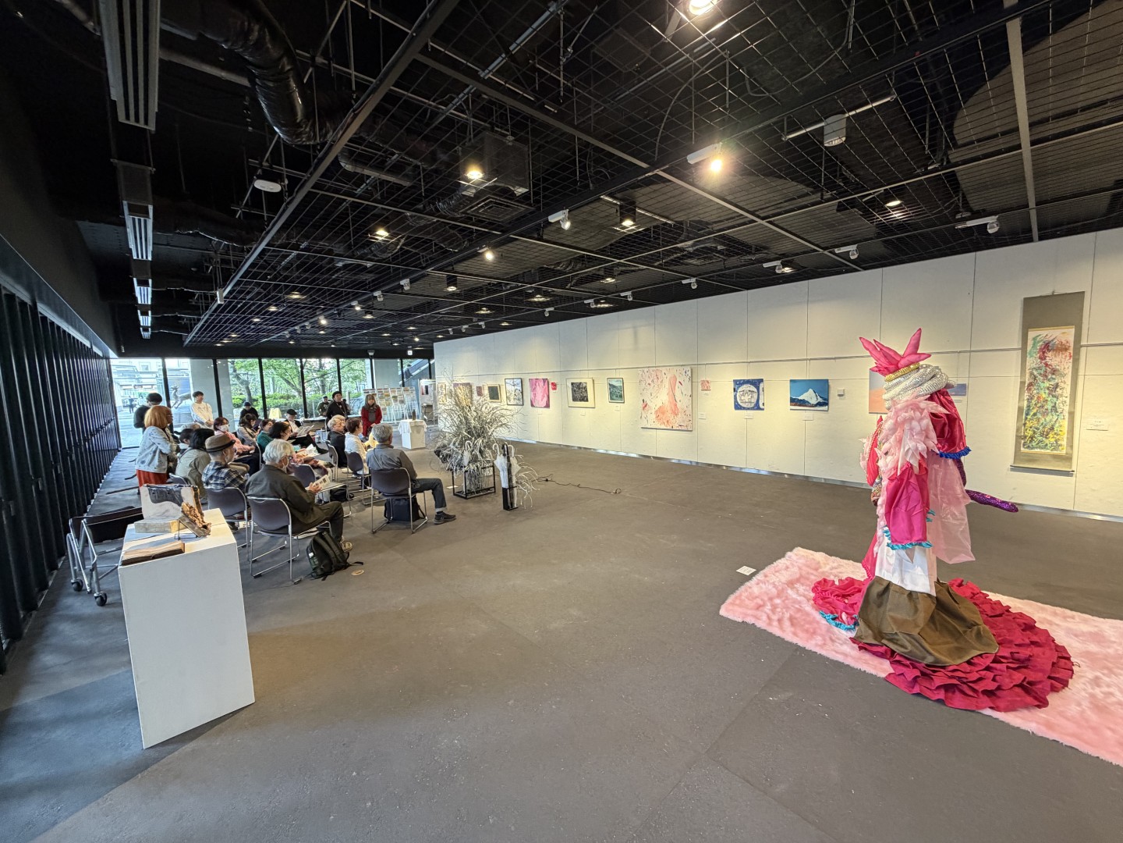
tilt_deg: -5.7
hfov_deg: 102.1
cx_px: 562
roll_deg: +1.6
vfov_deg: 85.7
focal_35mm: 14
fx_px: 454
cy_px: 422
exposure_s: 1/50
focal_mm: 2.22
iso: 250
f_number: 2.2
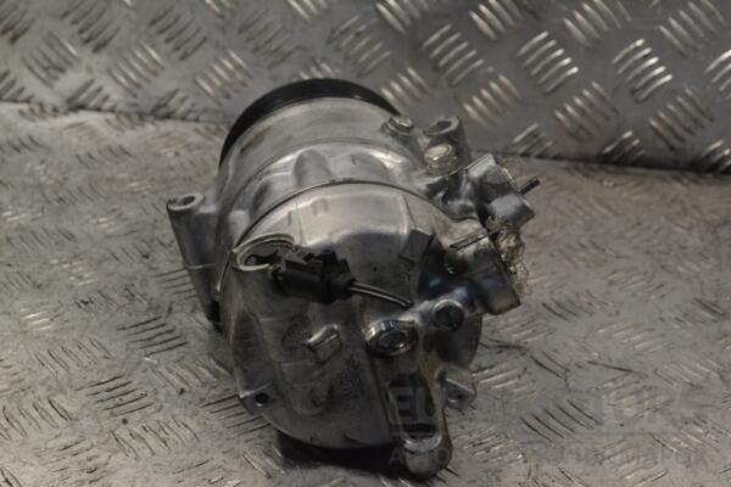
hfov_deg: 26.0
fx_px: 1584
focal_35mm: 78
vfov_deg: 17.5
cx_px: 366
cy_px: 244
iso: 3200
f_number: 9
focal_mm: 52
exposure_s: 1/320
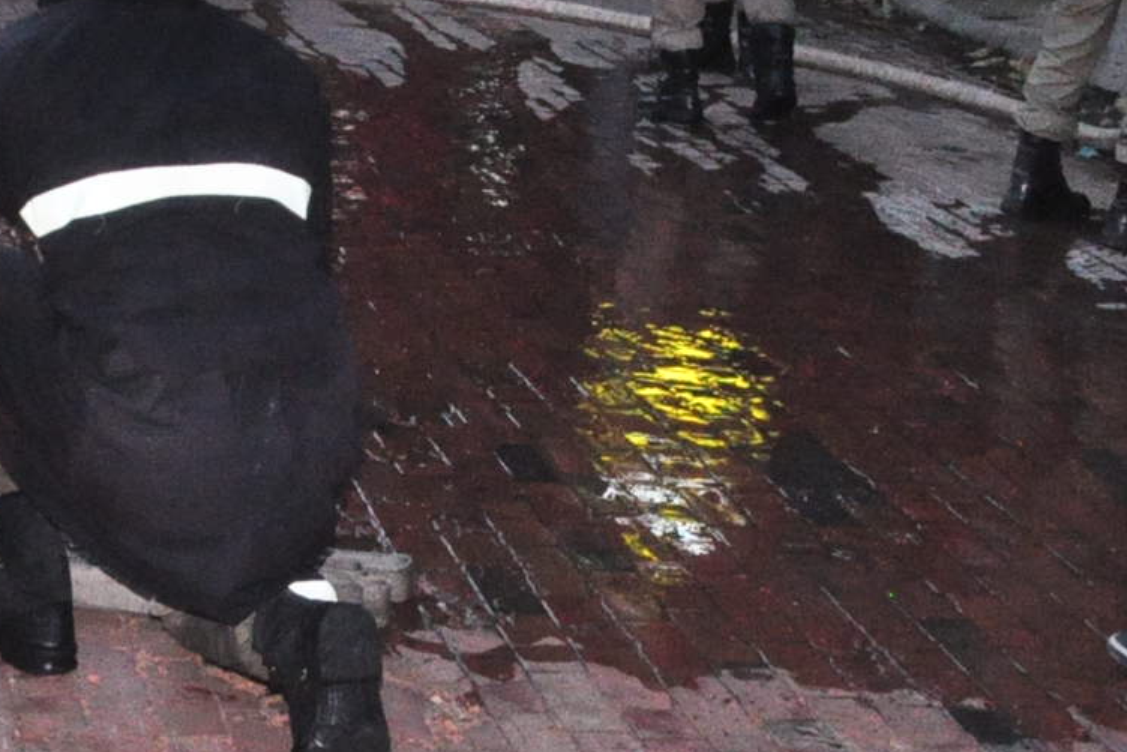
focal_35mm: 77
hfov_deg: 23.3
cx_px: -335
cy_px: -128
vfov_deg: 17.0
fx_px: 2411
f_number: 9
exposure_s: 1/200
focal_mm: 18
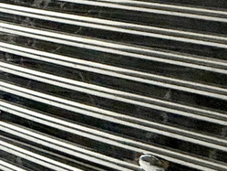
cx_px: -352
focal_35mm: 75
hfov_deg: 14.1
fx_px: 492
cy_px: -116
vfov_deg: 16.9
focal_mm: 2.22
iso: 64
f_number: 2.2
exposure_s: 1/155
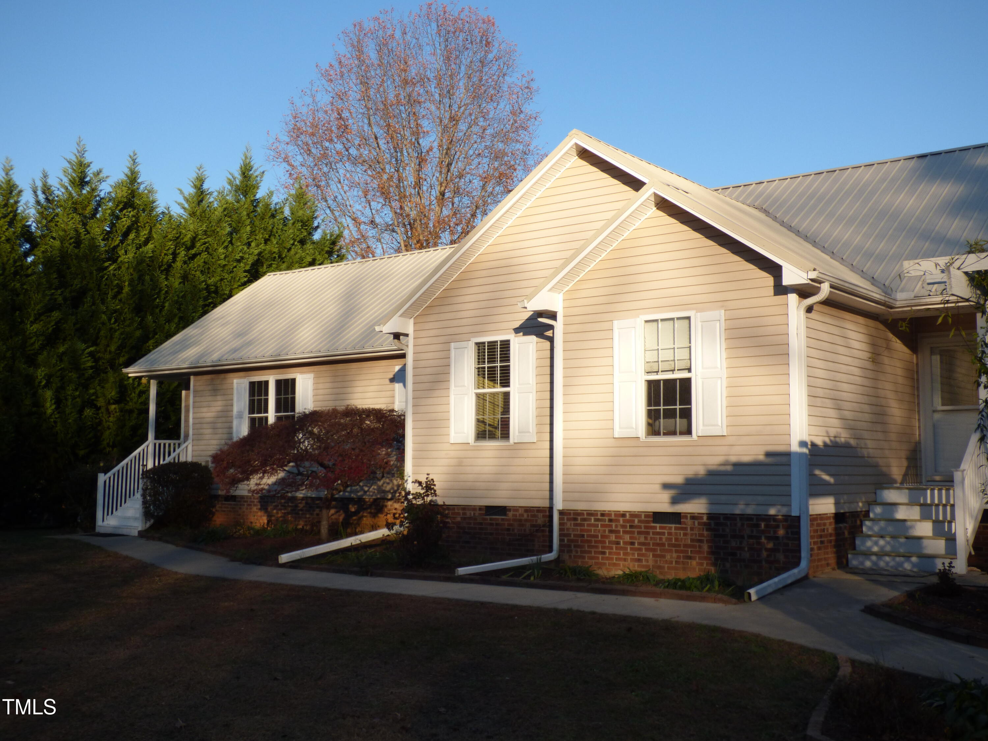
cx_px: 494
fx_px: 1085
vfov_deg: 37.7
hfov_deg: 49.0
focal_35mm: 38
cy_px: 370
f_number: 3.5
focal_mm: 6.8
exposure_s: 1/640
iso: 100
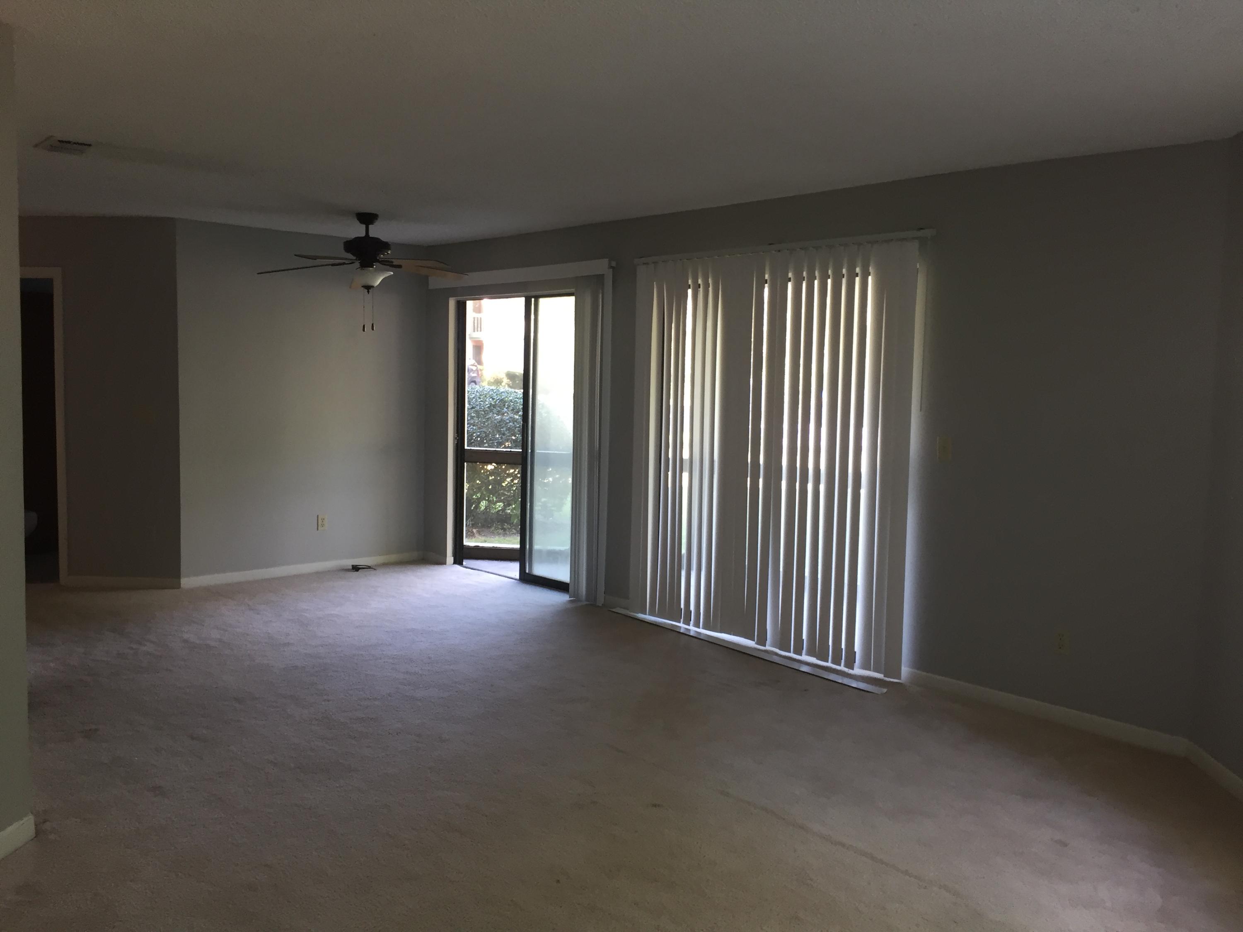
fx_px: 1041
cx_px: 622
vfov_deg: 48.2
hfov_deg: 61.7
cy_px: 466
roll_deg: -1.9
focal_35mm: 29
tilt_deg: -4.8
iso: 80
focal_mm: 4.15
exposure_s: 1/33
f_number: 2.2
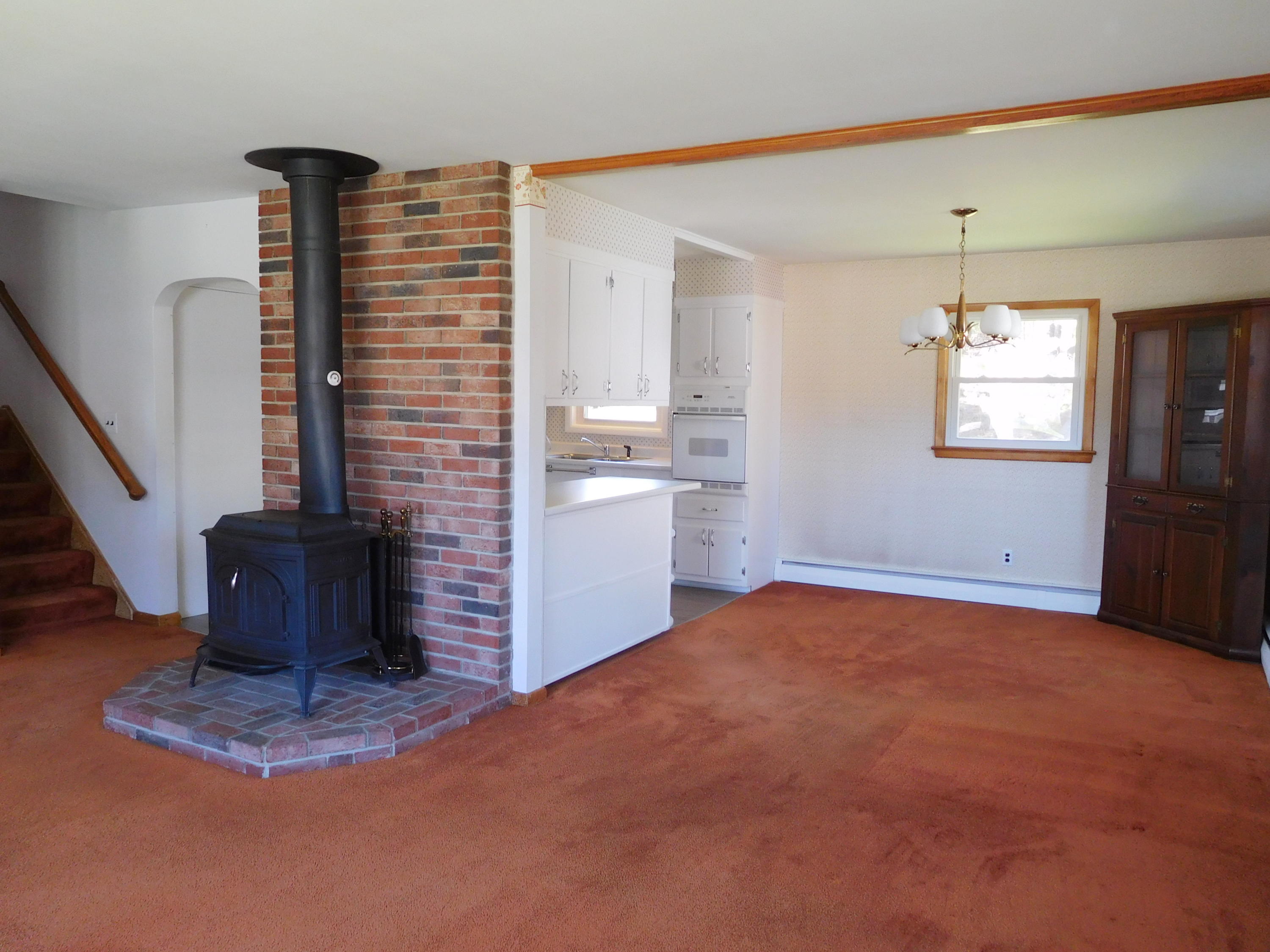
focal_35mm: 25
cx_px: 635
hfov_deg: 69.4
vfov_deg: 54.9
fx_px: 917
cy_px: 476
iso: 200
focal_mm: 4.5
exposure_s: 1/30
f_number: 3.4
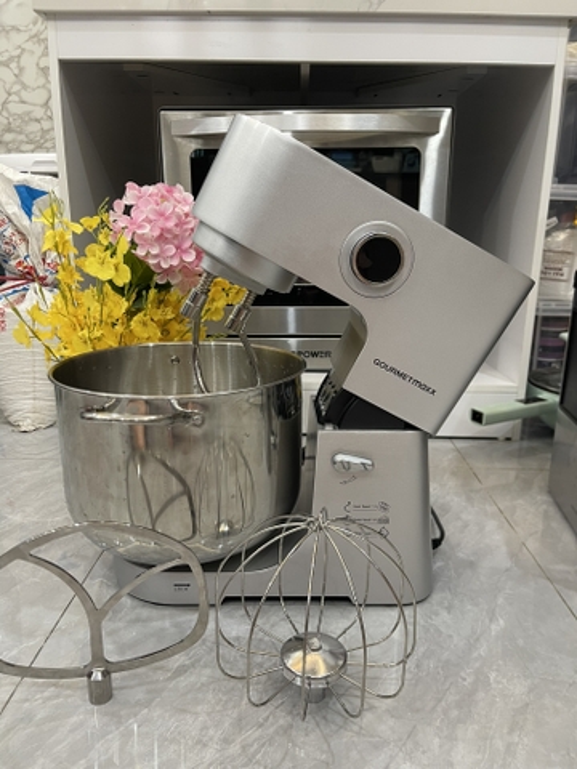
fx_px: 556
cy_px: 384
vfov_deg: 69.4
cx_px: 288
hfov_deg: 54.9
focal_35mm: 25
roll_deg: -0.3
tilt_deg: -15.1
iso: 160
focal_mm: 5.1
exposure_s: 1/50
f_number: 1.6
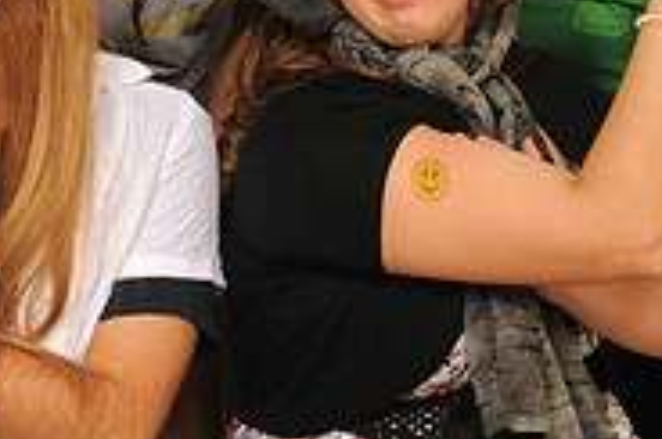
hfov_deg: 13.5
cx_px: 130
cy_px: -77
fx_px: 2772
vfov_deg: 9.0
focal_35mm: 151
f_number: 6.3
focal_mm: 32
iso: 200
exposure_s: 1/125
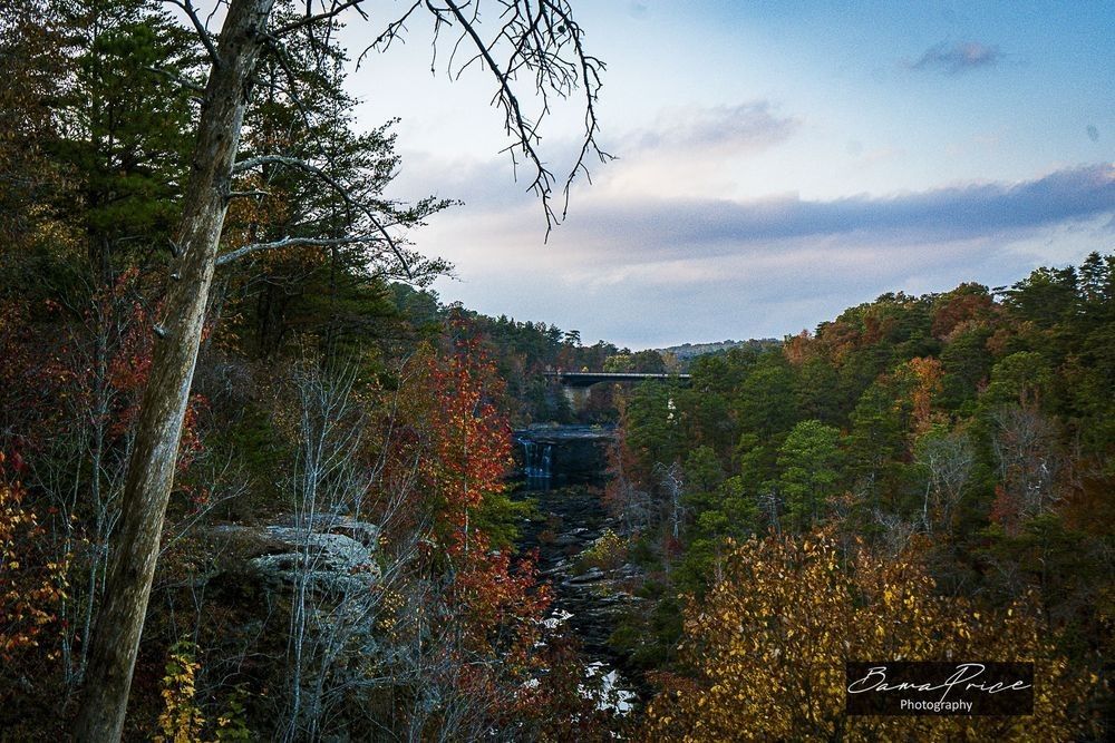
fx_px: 1456
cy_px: 372
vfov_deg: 28.7
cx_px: 558
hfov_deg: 41.9
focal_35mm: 47
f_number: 5.6
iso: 2000
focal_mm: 47
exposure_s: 1/640
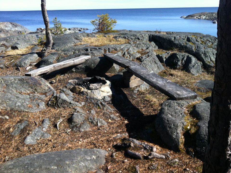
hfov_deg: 52.7
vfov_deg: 40.6
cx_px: 116
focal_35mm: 35
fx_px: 233
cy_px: 86
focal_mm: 3.85
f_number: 2.8
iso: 80
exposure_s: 1/736
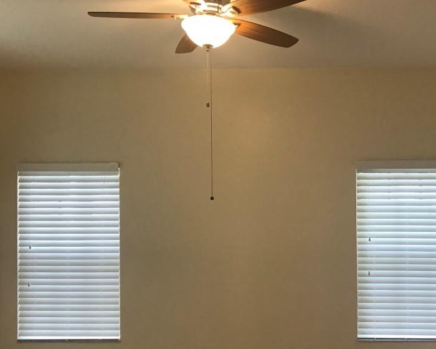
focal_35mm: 40
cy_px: 214
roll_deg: +0.1
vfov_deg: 37.2
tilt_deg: +0.8
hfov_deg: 45.3
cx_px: 280
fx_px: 516
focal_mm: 3.99
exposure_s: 1/30
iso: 25
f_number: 1.8
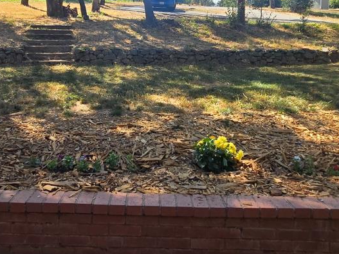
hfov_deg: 49.8
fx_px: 362
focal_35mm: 37
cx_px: 136
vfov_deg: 37.4
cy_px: 54
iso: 25
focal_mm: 1.7
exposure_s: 1/357
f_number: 2.2
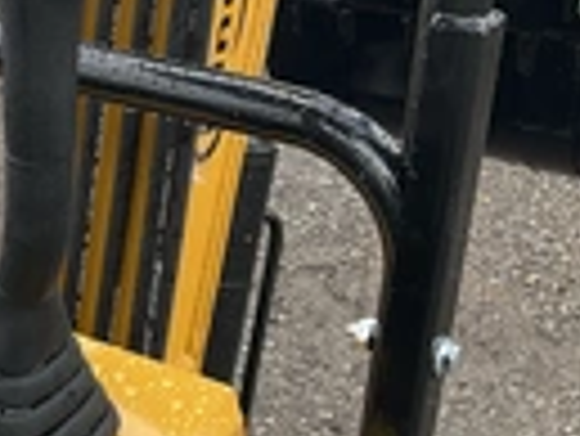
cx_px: -184
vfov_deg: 16.4
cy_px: 265
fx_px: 1509
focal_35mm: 90
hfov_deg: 19.9
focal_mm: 3
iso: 25
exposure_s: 1/378
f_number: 1.8
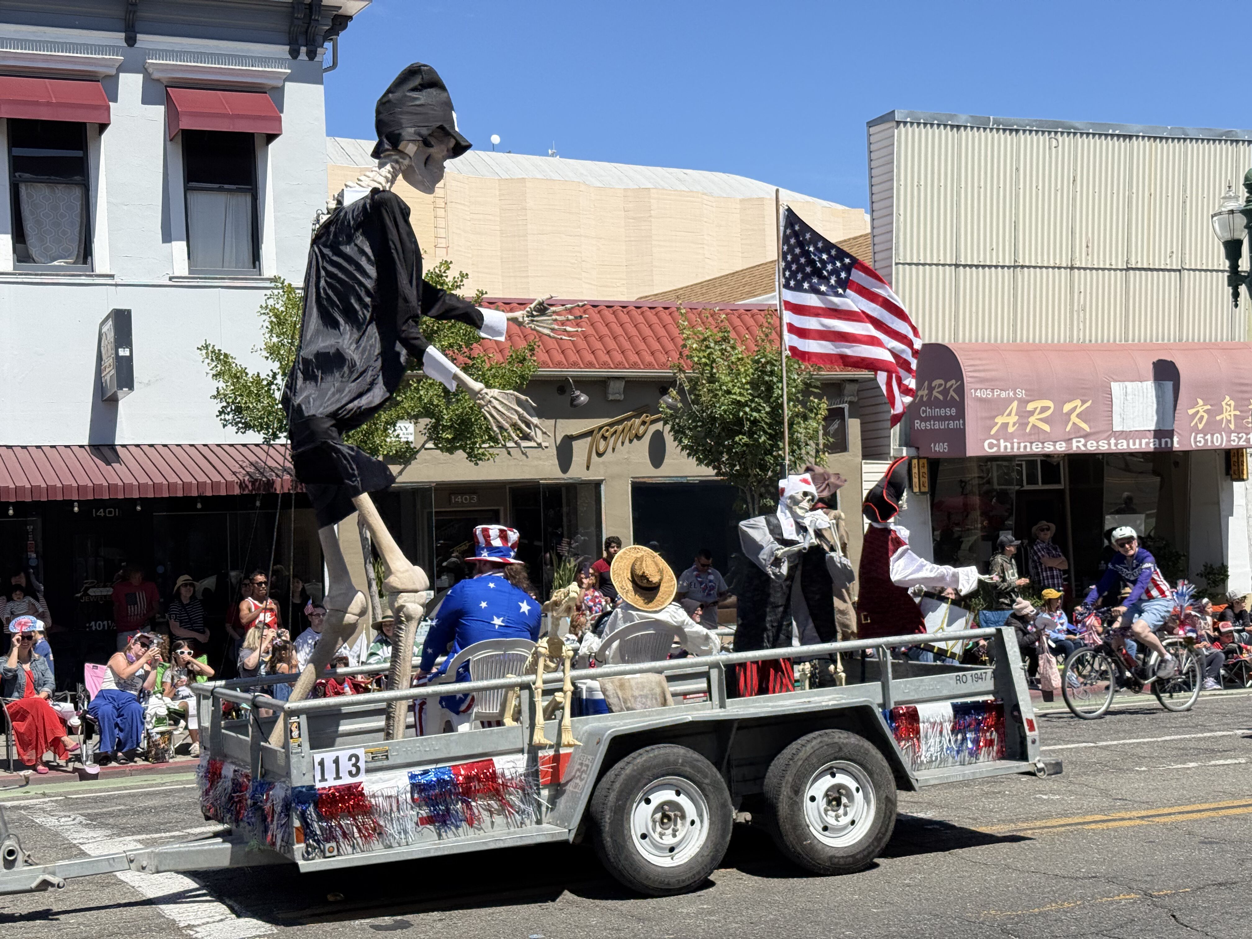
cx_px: 626
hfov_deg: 39.7
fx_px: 1736
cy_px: 470
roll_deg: +1.8
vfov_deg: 30.3
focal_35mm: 48
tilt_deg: +2.7
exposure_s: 1/5587
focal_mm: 6.76
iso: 64
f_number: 1.78
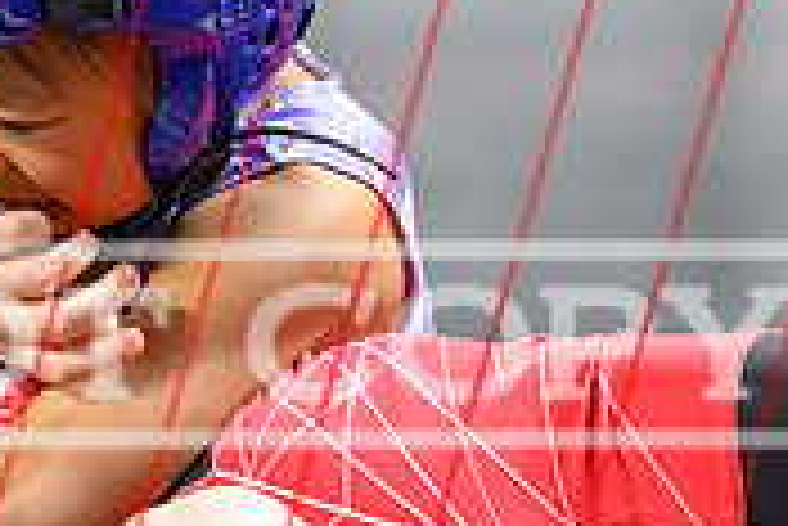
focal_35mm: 844
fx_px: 18489
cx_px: -251
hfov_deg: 2.4
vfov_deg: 1.6
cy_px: 554
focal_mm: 180
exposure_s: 1/640
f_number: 2.8
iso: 4500
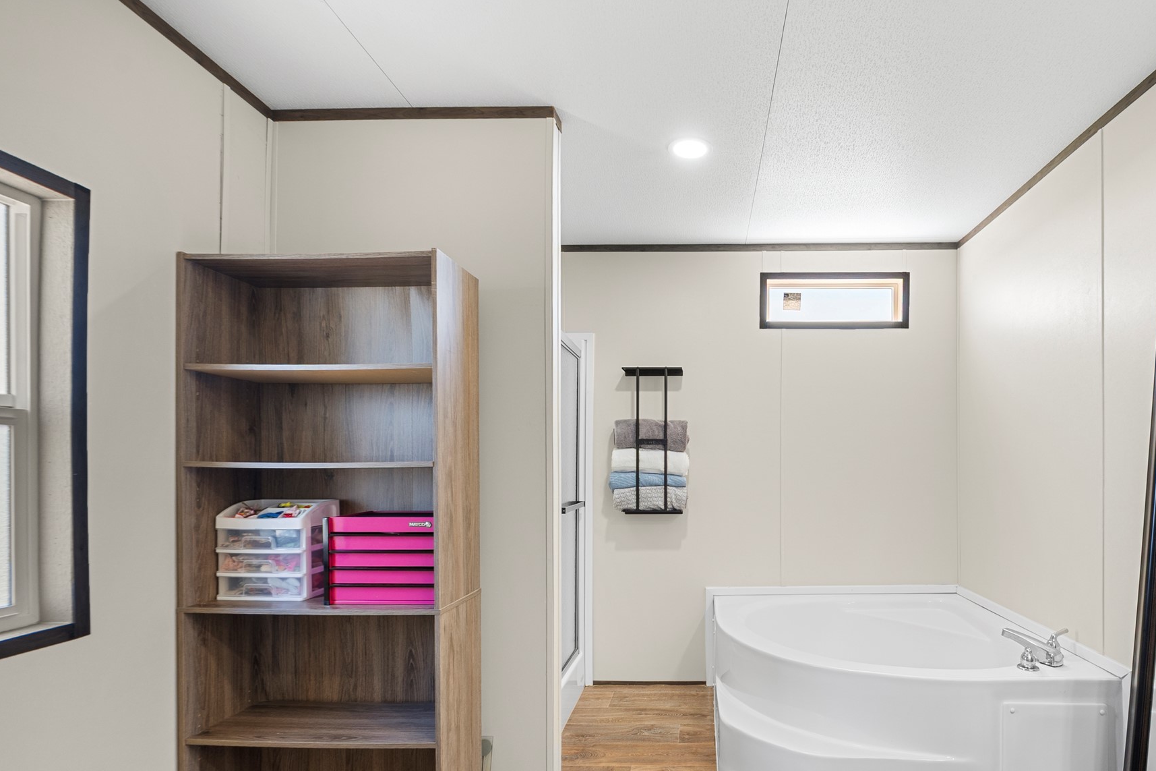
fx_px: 610
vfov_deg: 63.6
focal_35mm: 19
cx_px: 696
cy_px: 482
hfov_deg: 85.8
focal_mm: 10
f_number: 10
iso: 100
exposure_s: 1/2
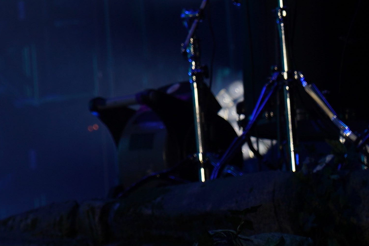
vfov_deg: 3.3
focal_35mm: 416
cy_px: -239
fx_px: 4265
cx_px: -355
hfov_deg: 4.9
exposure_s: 1/200
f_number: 4.5
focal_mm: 105
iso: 100
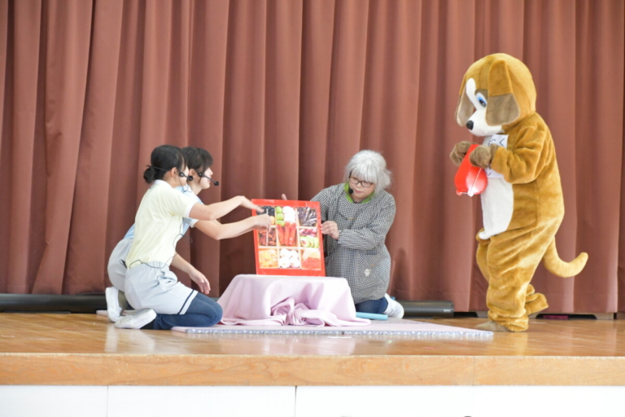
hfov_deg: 13.7
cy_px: 208
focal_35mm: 150
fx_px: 2604
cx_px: 312
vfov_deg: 9.1
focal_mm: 100
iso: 4500
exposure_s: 1/160
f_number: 5.6
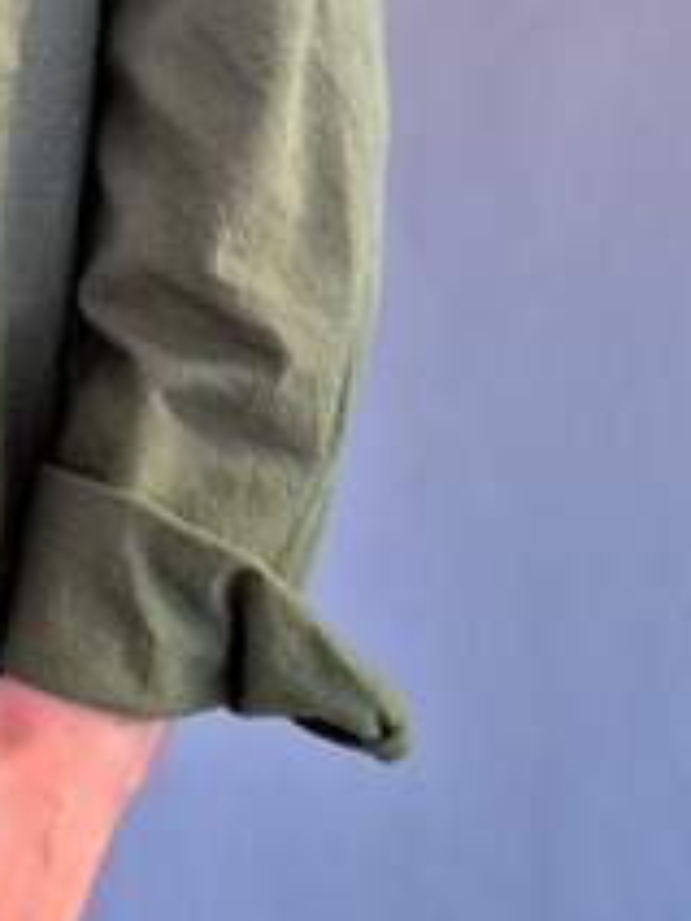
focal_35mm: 65
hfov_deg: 20.2
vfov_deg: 28.4
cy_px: 48
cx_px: -265
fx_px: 1730
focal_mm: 5.4
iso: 2500
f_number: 1.8
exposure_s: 1/100
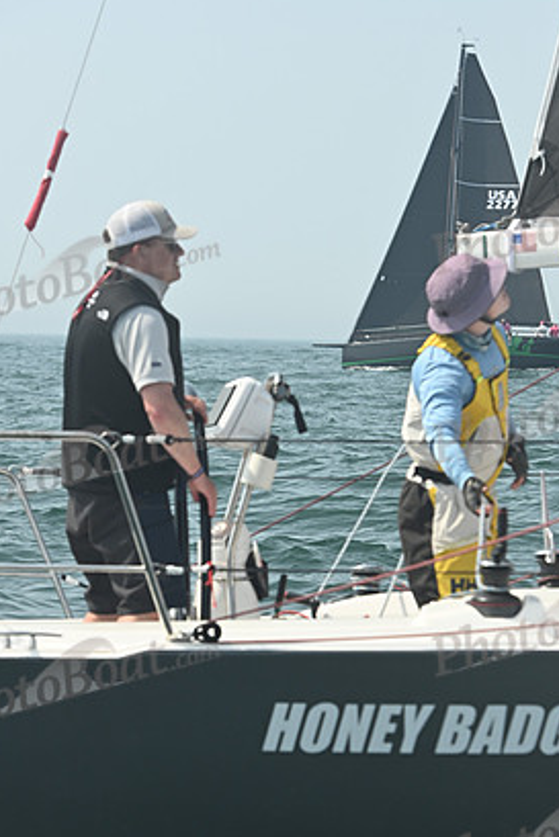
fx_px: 3956
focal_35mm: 170
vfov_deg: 12.1
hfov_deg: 8.1
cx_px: 327
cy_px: 546
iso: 320
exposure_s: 1/1250
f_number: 7.1
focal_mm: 120
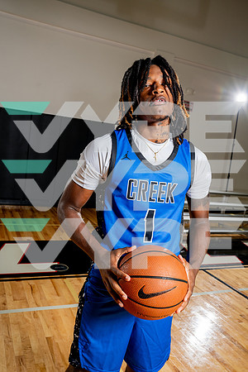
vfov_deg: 60.3
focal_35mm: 31
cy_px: 186
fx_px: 320
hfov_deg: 42.3
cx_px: 124
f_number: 7.1
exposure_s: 1/250
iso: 250
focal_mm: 31
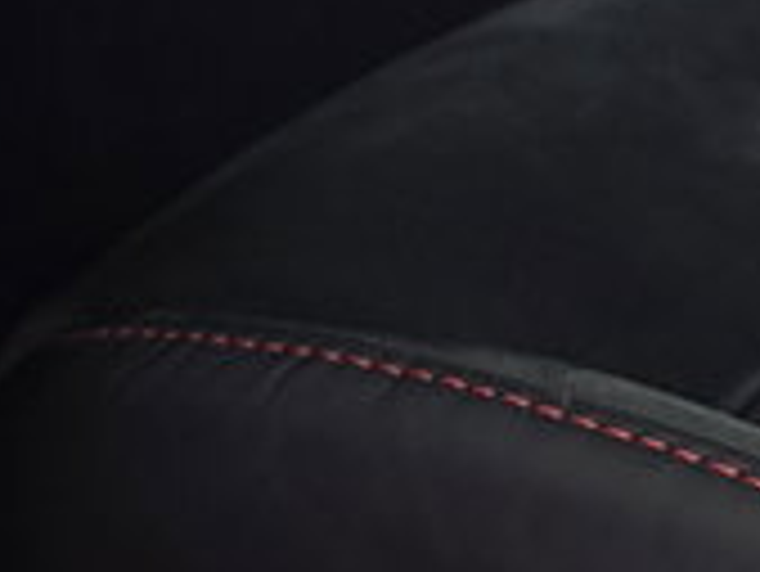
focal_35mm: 109
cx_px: -504
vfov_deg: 12.6
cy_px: 982
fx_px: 2395
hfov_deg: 15.9
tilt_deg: -37.5
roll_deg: -1.2
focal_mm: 6.76
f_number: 1.78
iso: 800
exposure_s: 1/25
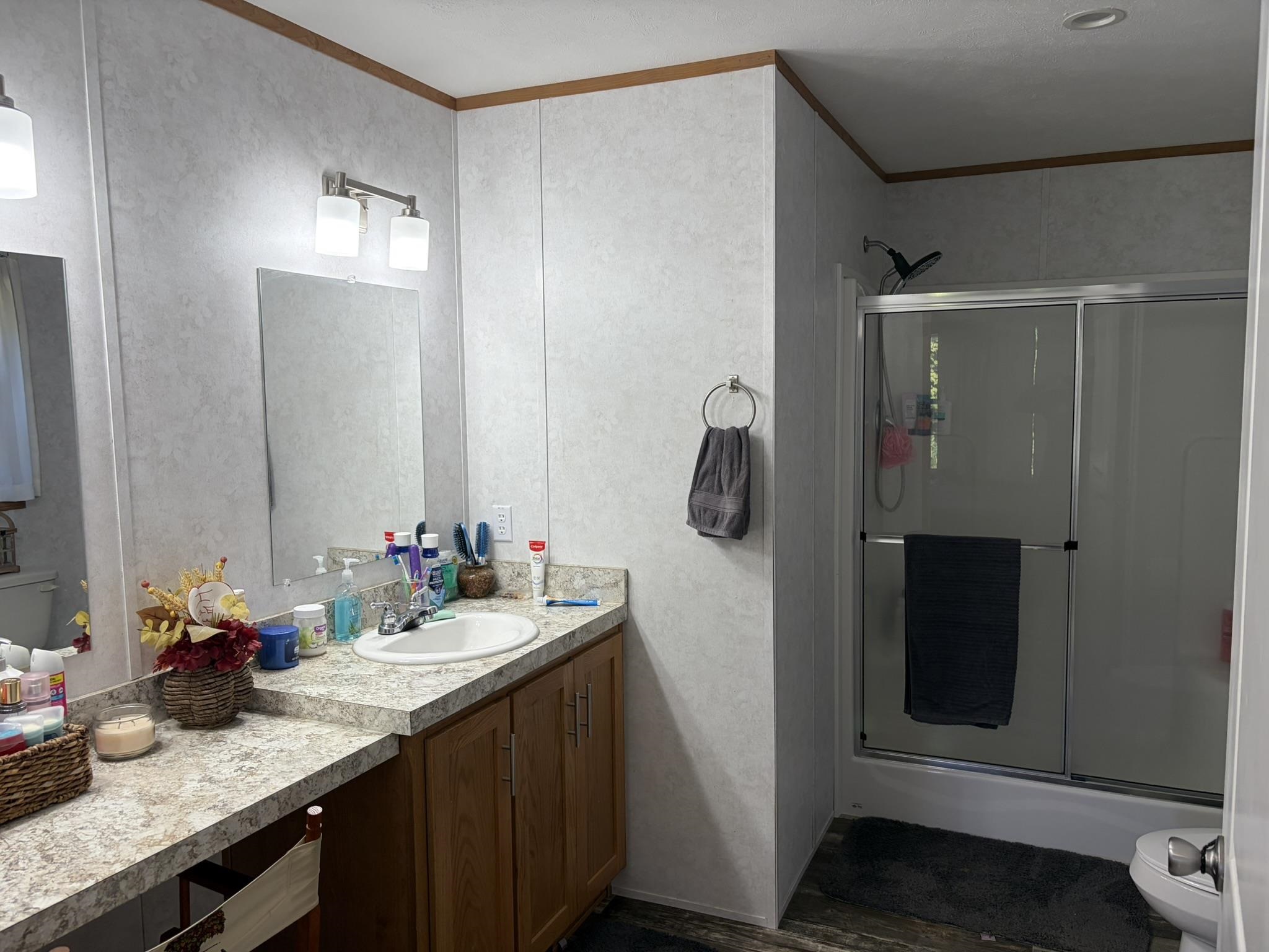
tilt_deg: -4.8
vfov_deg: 53.1
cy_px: 476
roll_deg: -0.2
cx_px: 634
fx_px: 953
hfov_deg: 67.3
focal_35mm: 26
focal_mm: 5.96
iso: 64
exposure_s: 1/120
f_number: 1.6
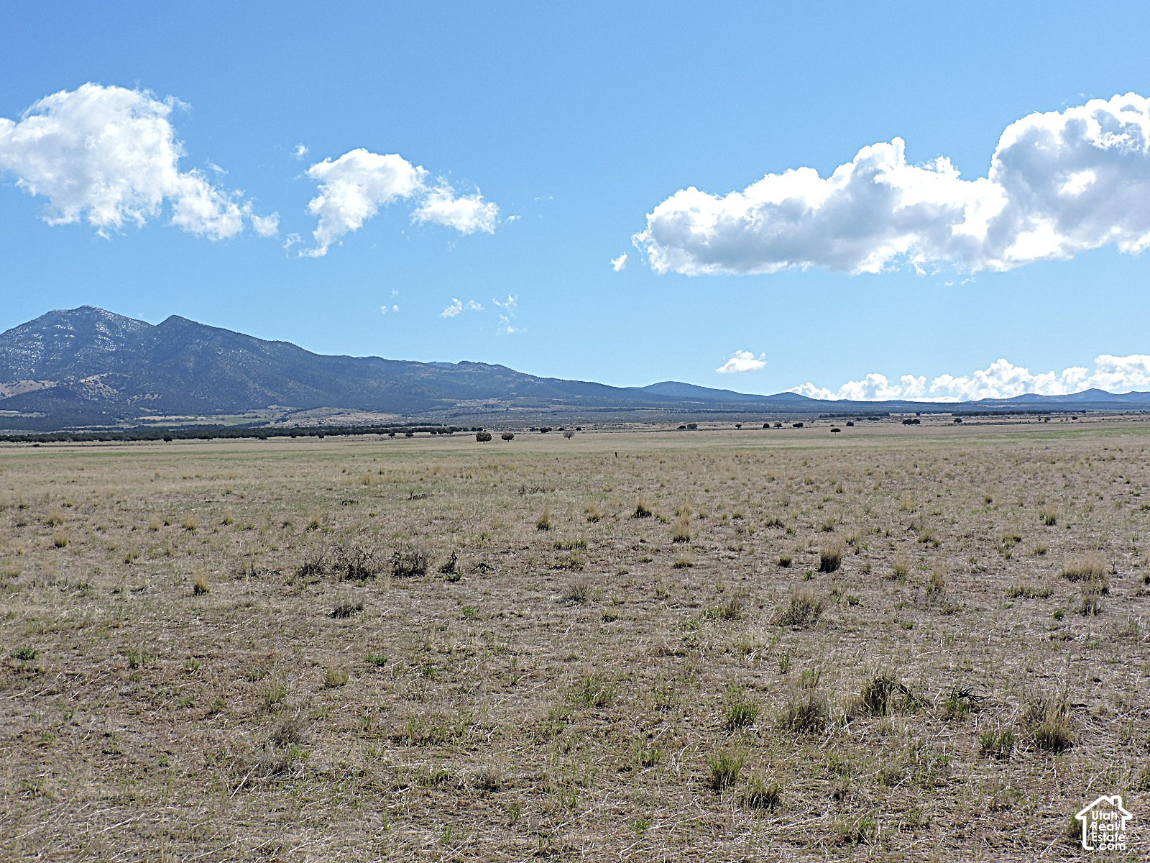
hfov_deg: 43.9
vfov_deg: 33.6
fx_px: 1429
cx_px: 575
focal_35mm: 43
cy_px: 432
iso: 100
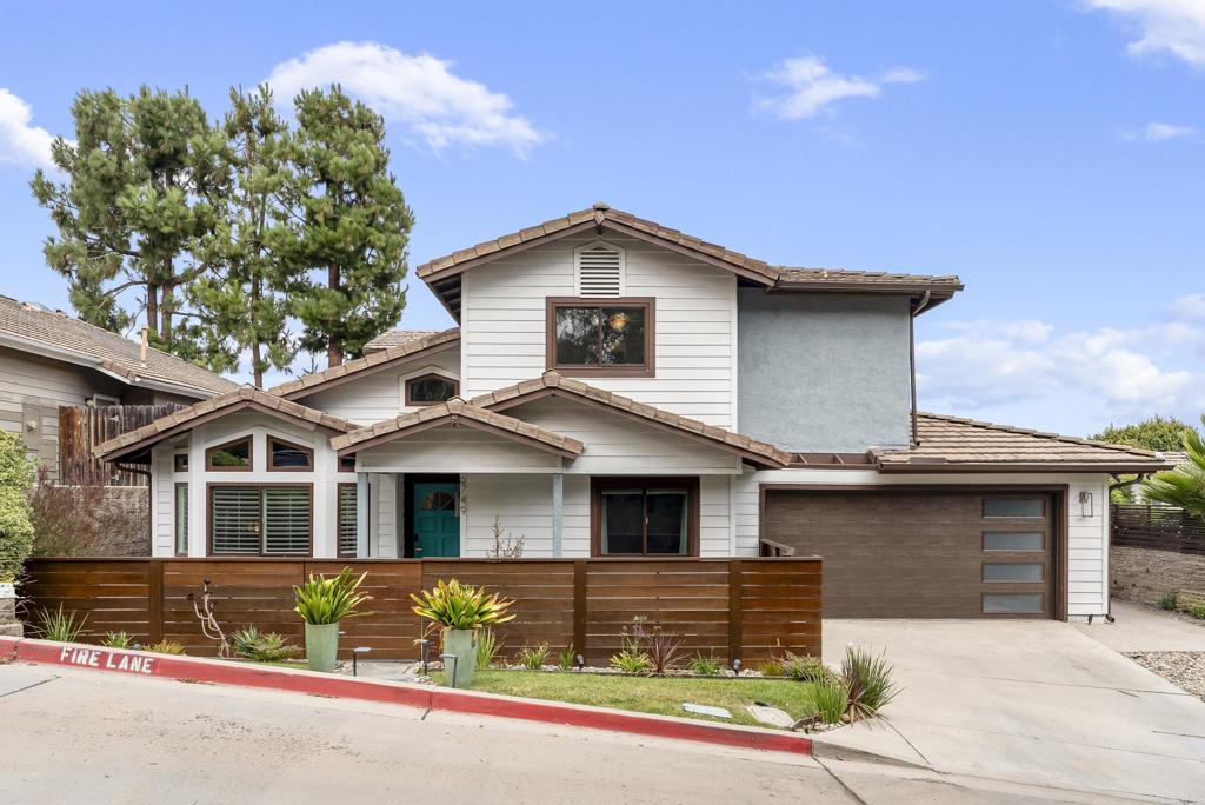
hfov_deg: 73.7
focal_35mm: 24
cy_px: 402
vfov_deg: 53.2
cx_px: 602
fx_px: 804
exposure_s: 1/400
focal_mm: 24
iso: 500
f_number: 8
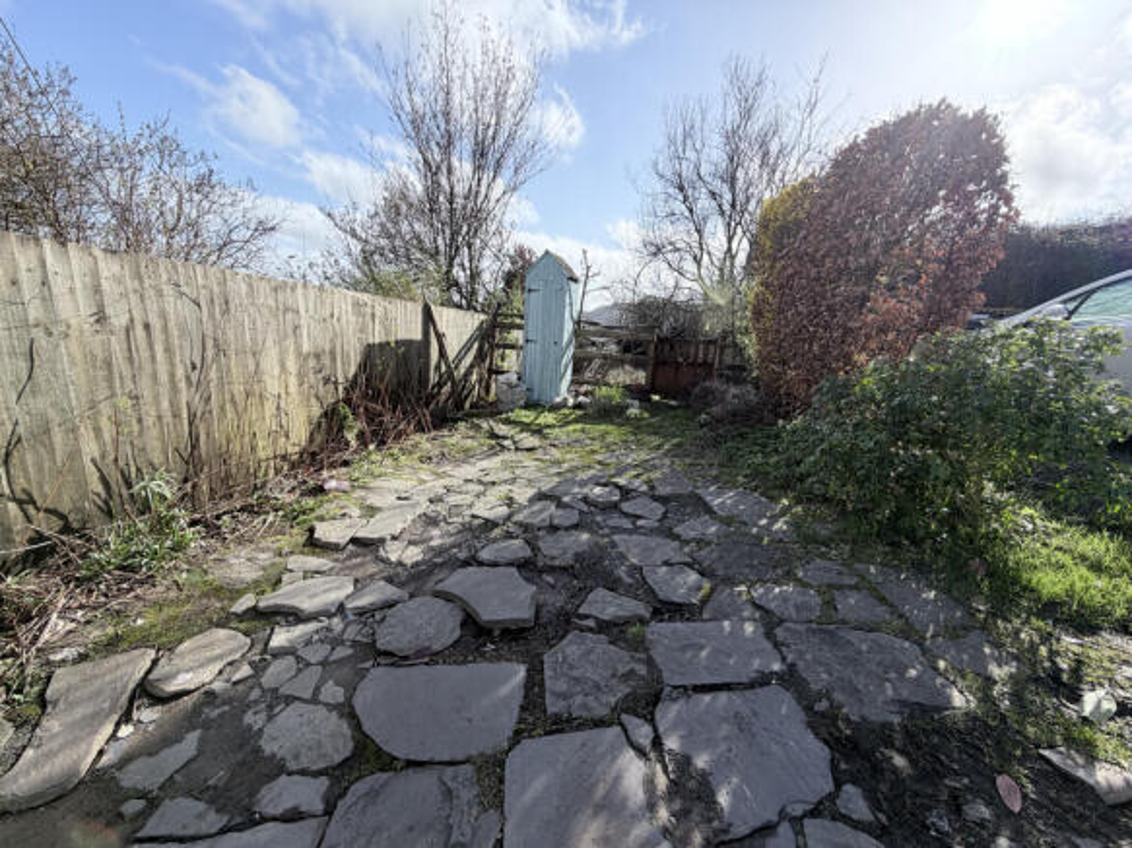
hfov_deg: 102.1
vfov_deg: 85.7
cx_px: 566
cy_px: 424
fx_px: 458
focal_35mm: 14
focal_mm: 2.22
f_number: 2.2
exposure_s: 1/770
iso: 32
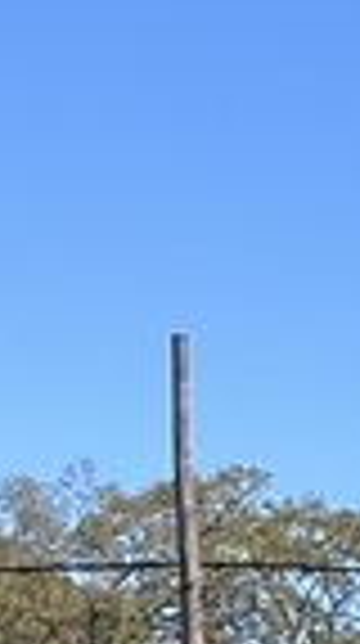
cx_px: 2007
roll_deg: +0.6
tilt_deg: -4.6
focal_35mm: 286
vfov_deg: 7.2
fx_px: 4874
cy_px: 1374
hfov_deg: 3.7
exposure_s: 1/2309
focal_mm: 5.1
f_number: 1.6
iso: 50
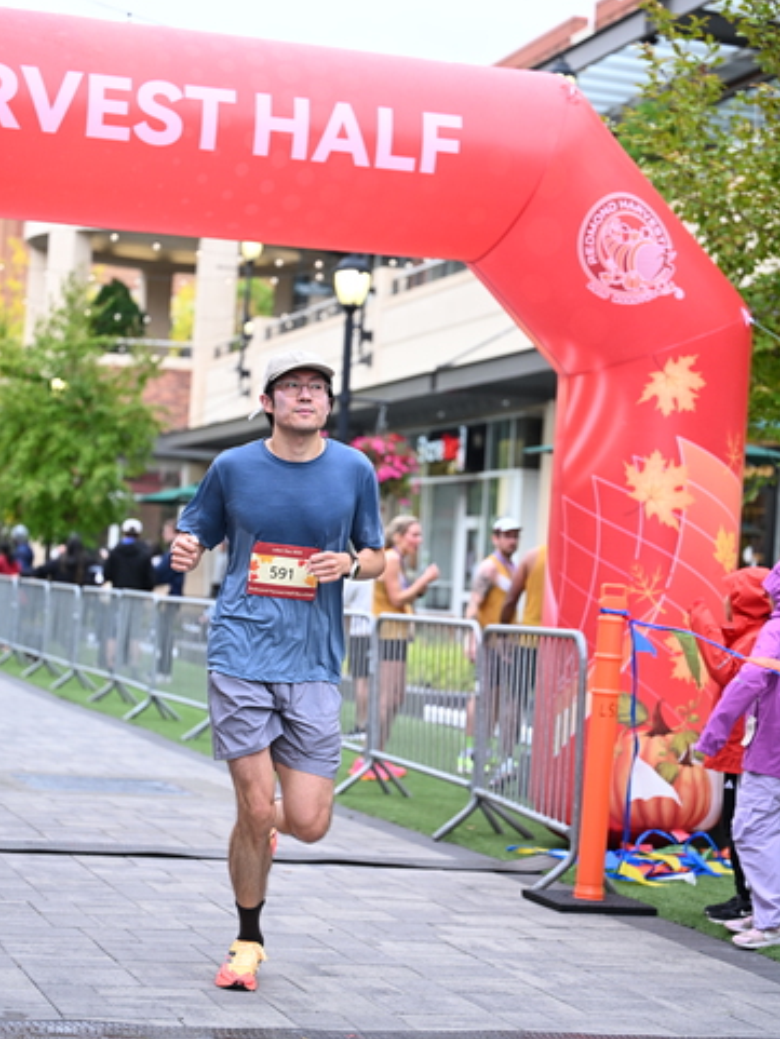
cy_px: 525
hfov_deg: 19.1
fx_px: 2312
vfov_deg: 25.3
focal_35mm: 77
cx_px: 388
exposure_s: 1/1250
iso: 1000
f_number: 2.8
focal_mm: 70
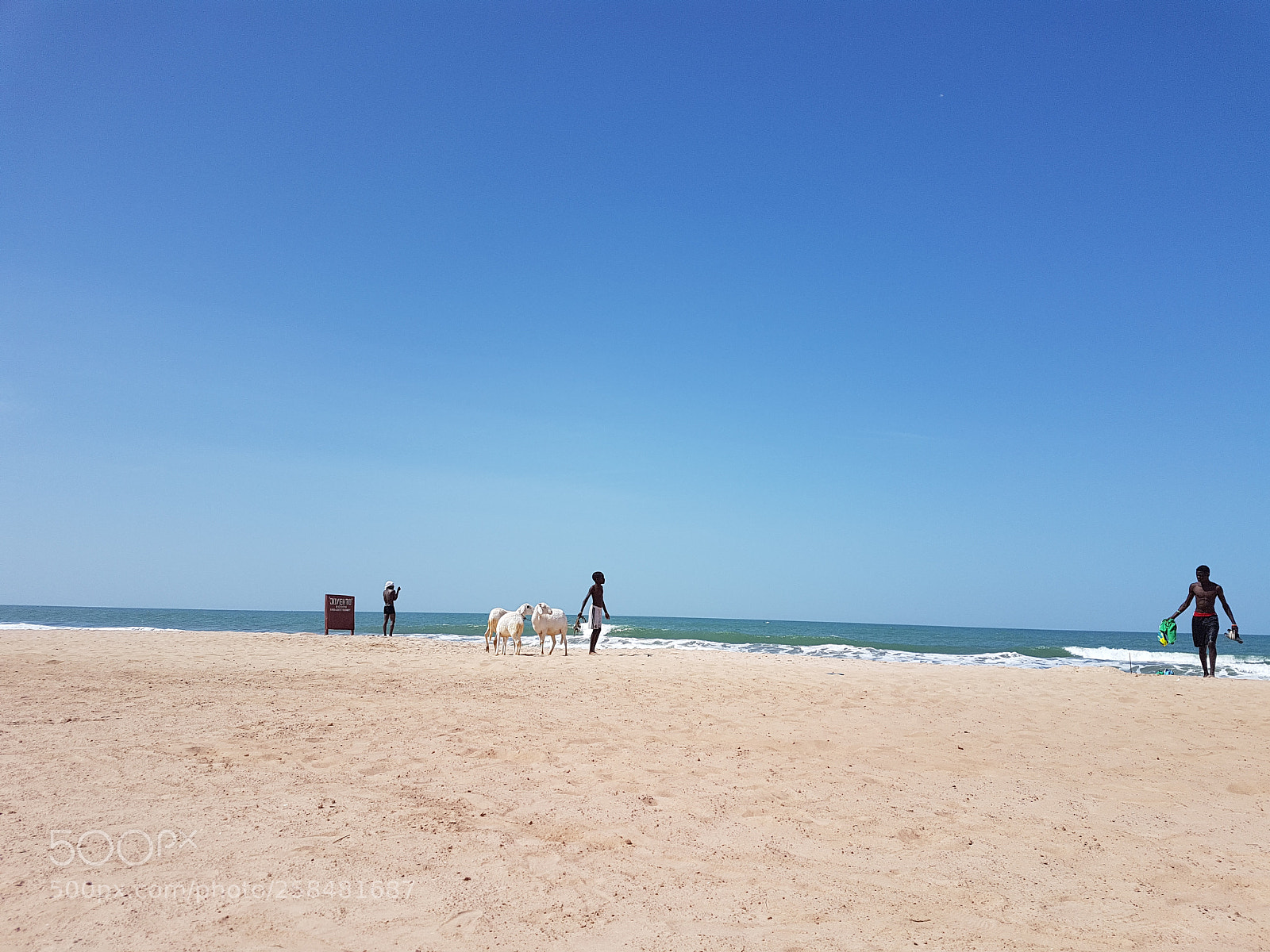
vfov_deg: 53.1
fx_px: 954
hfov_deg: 67.3
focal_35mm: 26
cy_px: 476
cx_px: 635
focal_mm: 4.2
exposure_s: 1/3224
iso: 40
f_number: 1.7
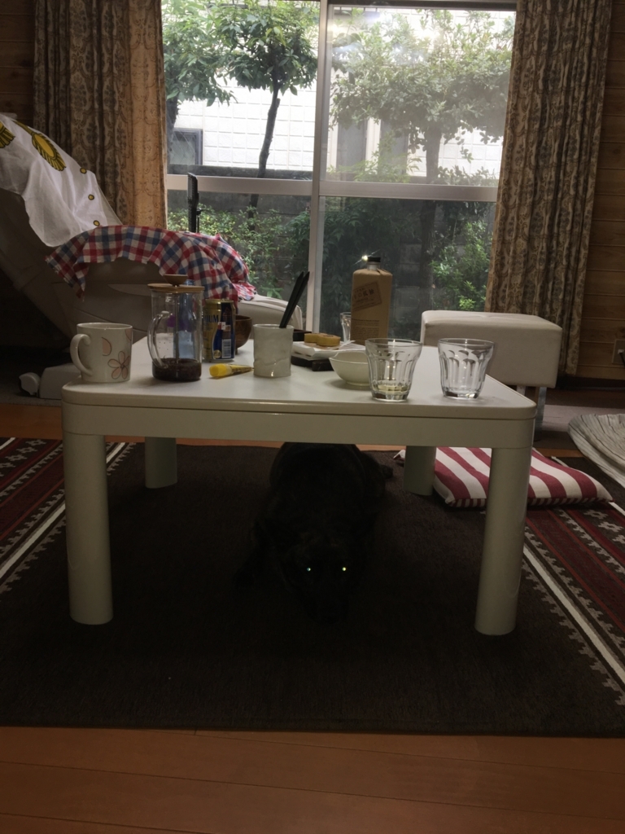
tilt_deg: -12.7
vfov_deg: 61.7
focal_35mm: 29
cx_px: 312
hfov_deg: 48.2
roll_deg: -3.5
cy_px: 417
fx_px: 698
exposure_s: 1/46
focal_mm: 4.15
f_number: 2.2
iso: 25
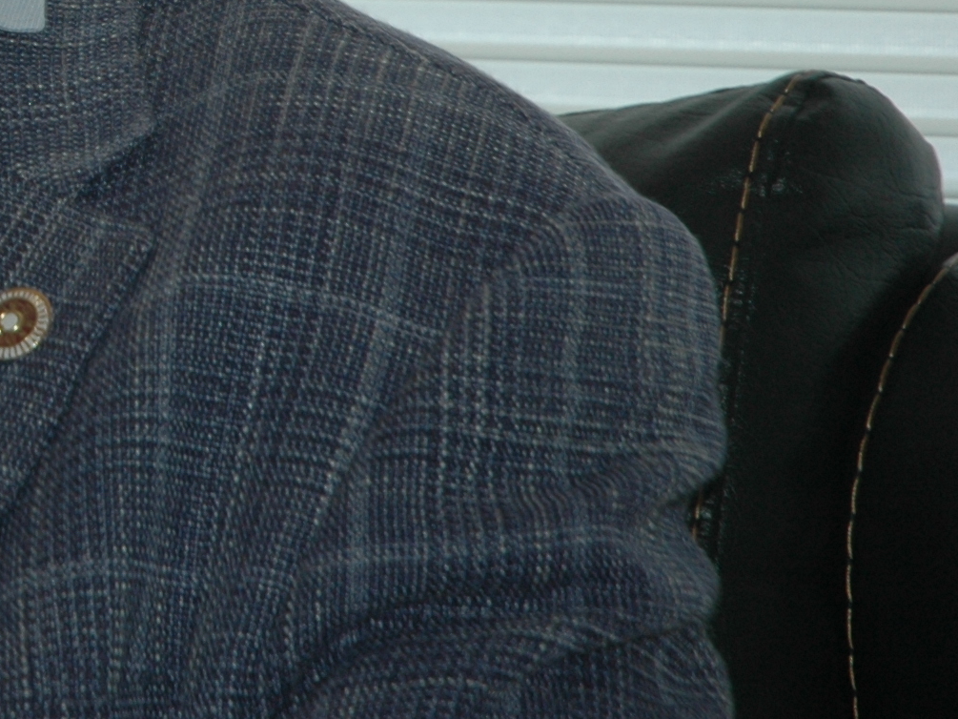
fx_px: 8359
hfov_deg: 6.5
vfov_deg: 4.9
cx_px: -286
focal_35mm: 302
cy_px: -158
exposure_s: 1/80
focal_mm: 70
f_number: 4.5
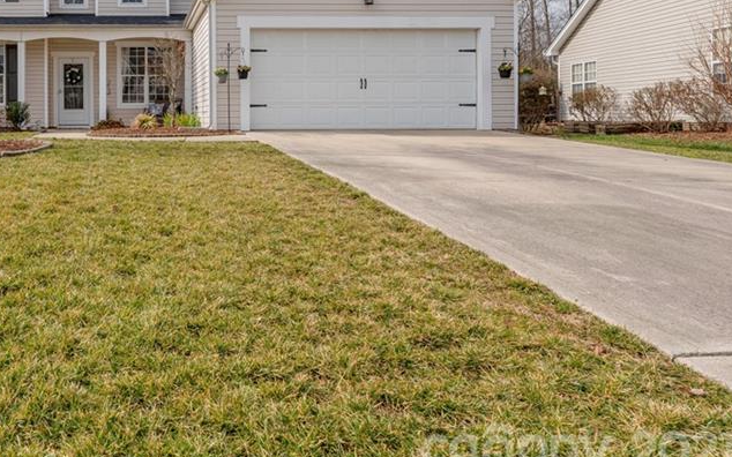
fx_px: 558
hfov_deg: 61.4
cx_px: 154
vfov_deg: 43.0
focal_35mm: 28
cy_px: 109
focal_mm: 17
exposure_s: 1/4000
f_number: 8
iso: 320
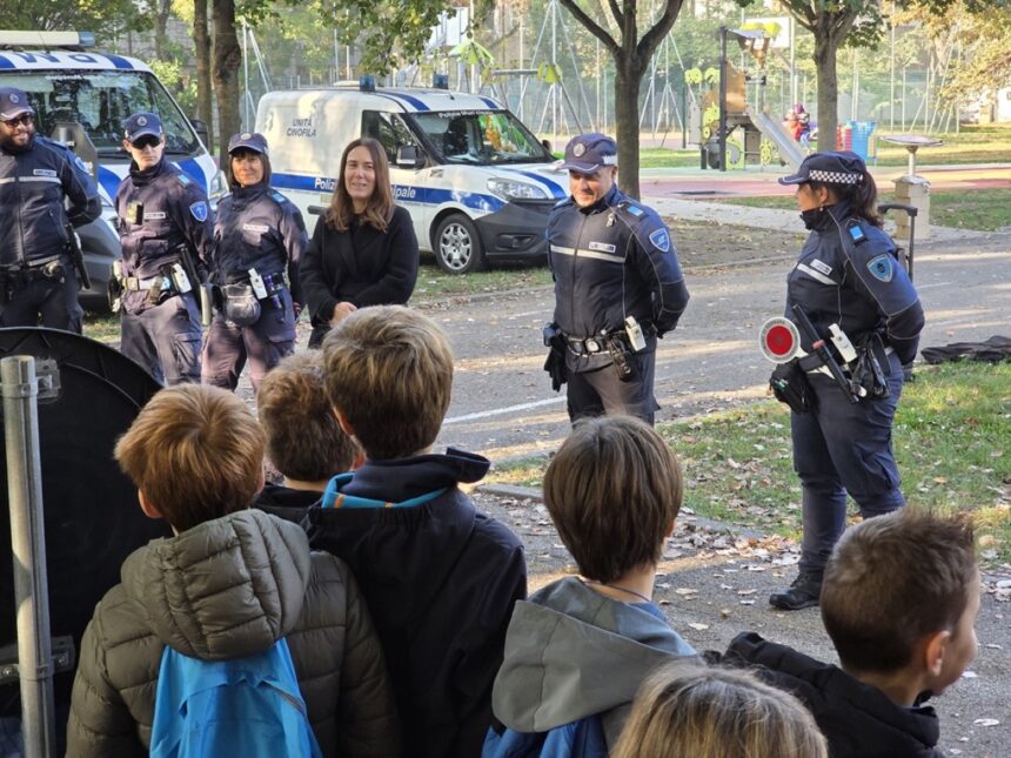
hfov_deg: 28.2
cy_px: 379
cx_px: 506
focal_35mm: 69
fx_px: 2015
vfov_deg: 21.3
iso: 64
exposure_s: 1/100
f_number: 2.4
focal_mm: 7.9
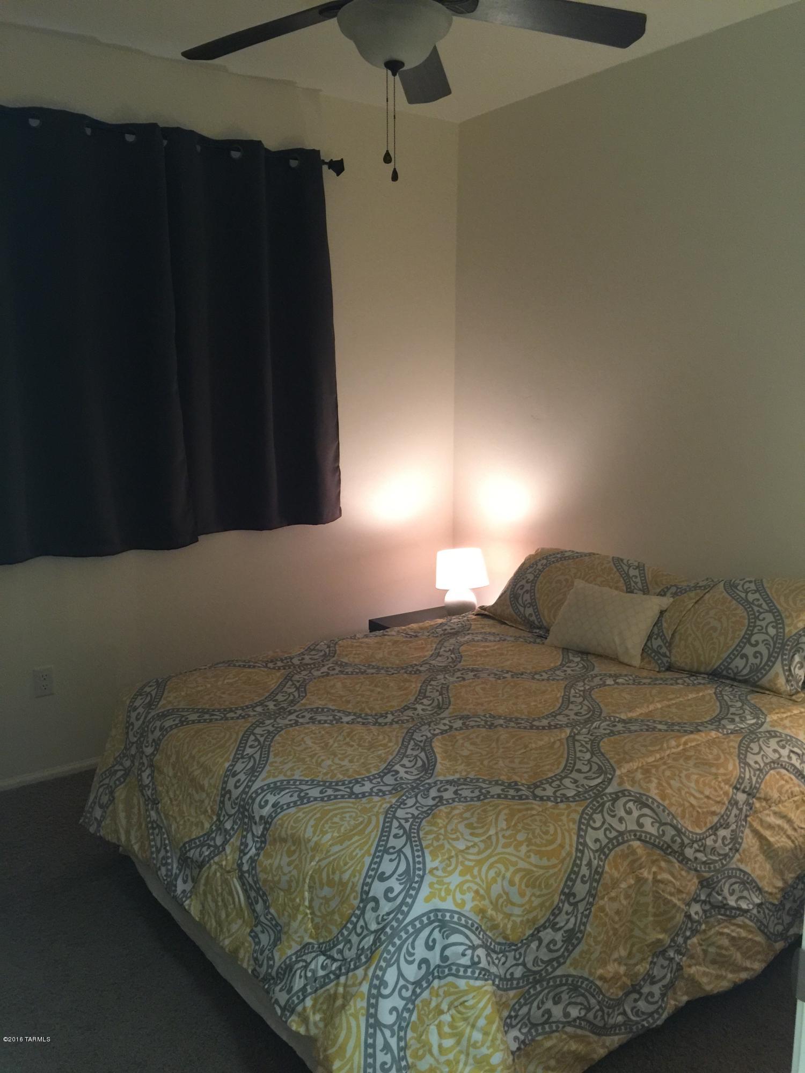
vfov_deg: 61.7
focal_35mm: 29
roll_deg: +0.2
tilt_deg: -10.0
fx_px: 899
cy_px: 536
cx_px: 402
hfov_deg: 48.2
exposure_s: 1/15
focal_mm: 4.15
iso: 125
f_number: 2.2
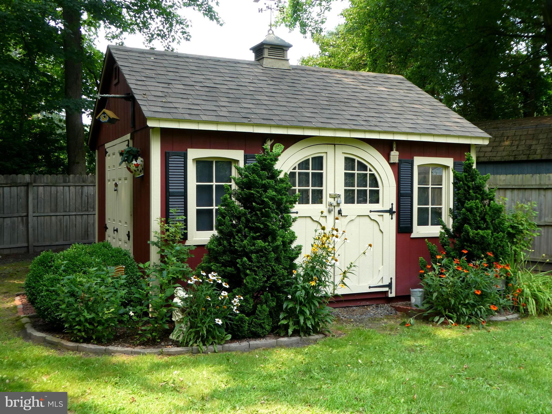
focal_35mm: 37
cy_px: 207
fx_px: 590
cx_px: 276
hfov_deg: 50.1
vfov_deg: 38.7
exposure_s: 1/100
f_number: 3.7
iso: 80
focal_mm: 6.7
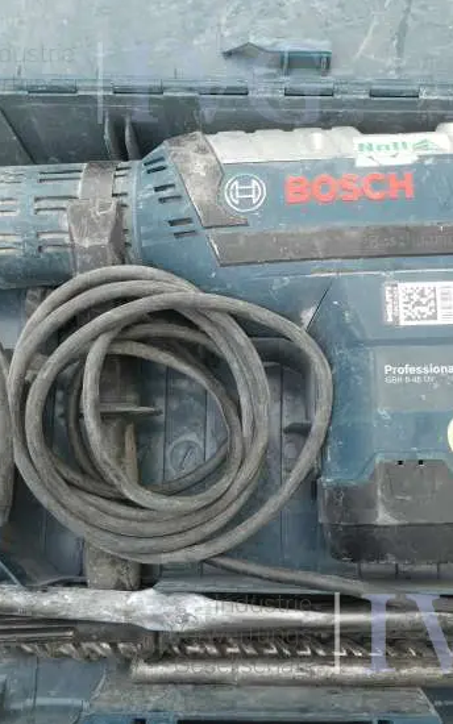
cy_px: 358
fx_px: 730
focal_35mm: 37
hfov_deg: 34.4
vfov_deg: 52.7
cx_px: 248
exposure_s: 1/80
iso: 80
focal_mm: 4.3
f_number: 3.3
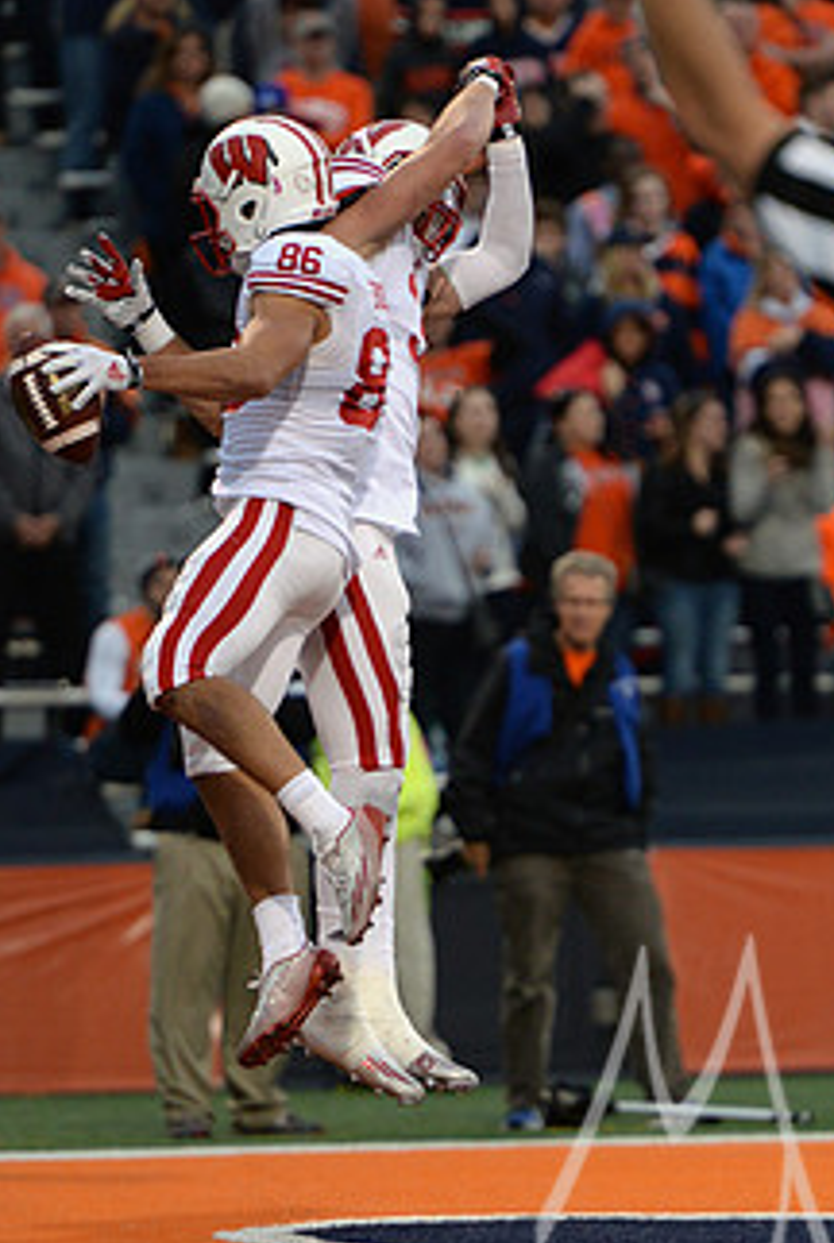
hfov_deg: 3.5
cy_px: 672
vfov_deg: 5.3
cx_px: 485
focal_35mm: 391
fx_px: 13528
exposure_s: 1/1600
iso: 2500
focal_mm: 280
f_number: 4.5
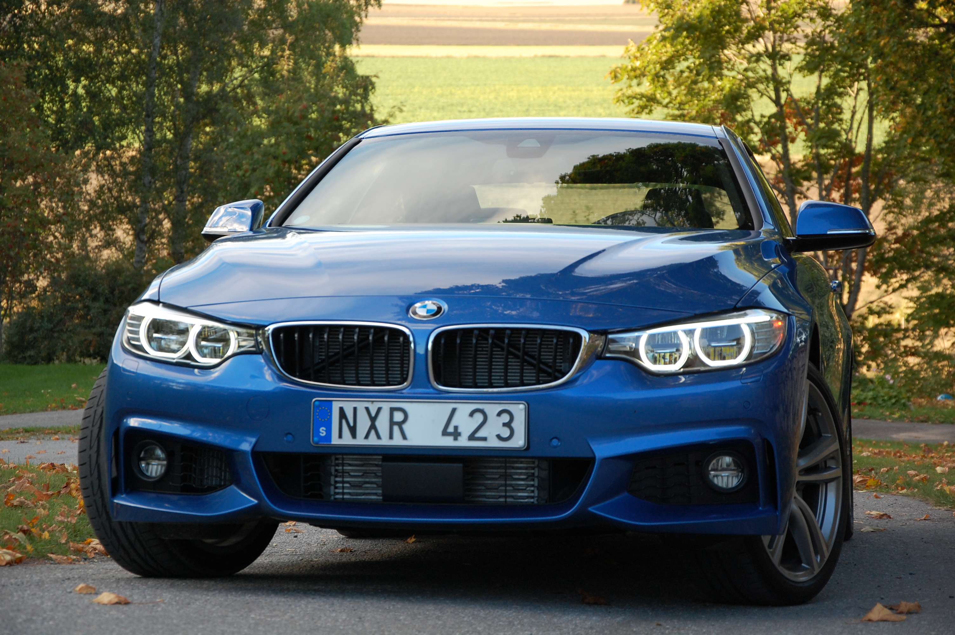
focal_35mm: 112
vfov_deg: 12.2
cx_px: 478
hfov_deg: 18.2
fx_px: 2982
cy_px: 318
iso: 400
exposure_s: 1/160
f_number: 5.6
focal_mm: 75
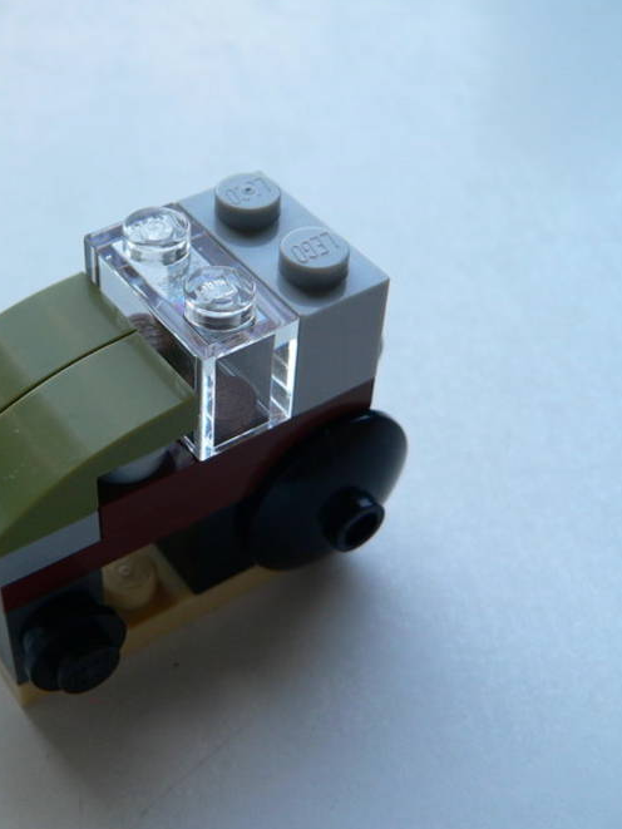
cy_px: 418
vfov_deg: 38.9
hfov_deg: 29.2
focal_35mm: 49
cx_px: 152
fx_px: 1174
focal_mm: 6
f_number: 2.8
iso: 150
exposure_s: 1/60
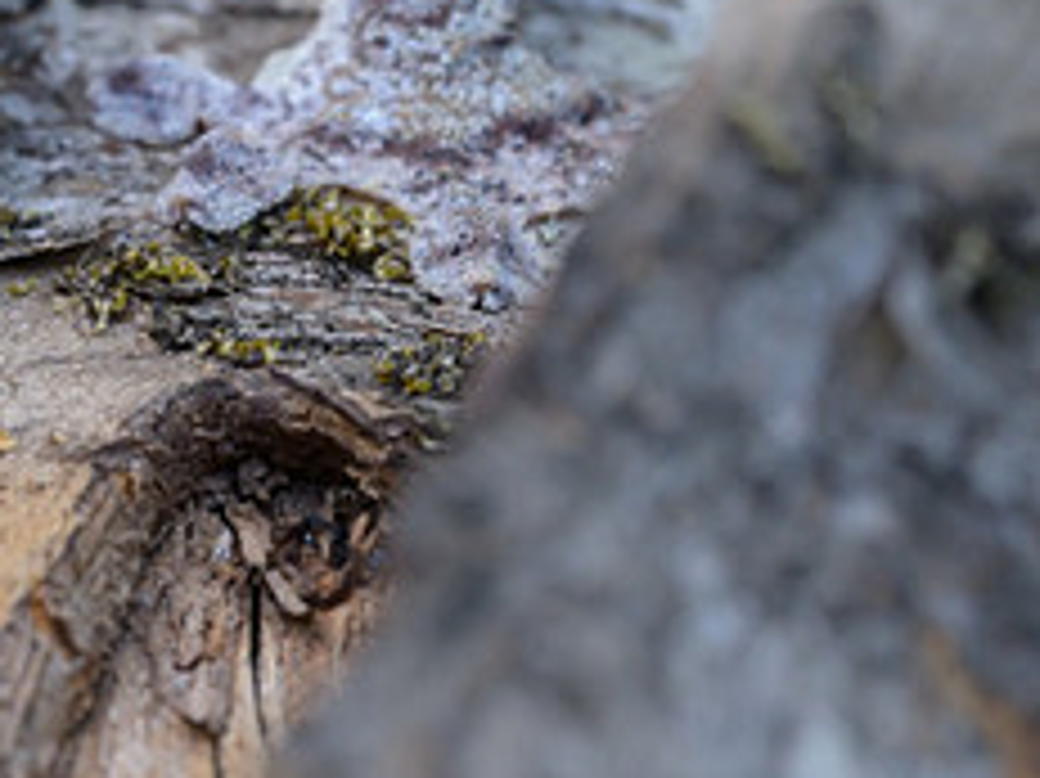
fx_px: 8528
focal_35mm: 284
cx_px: -244
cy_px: 112
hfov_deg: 6.9
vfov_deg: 5.2
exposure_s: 1/125
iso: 500
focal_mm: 105
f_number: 11
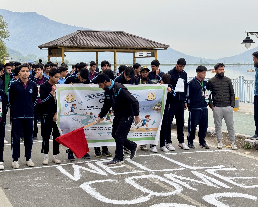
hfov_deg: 32.4
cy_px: 88
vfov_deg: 26.2
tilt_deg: -1.8
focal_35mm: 58
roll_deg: +1.4
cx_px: 103
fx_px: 443
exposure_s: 1/442
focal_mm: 6.76
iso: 64
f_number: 1.78
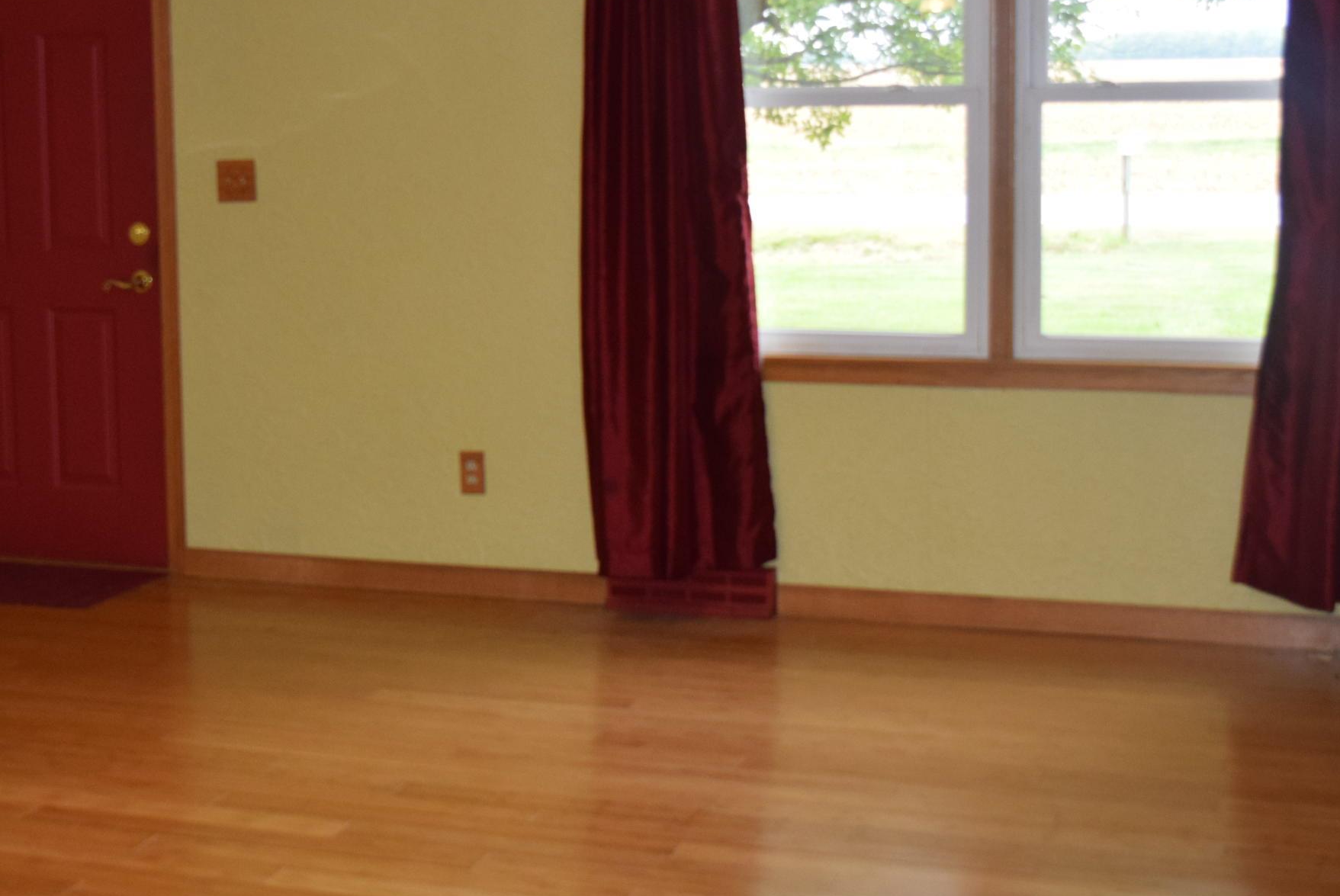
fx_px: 2379
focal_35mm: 64
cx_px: 433
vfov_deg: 21.3
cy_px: 337
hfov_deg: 31.2
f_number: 5
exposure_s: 1/100
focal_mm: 25
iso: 800
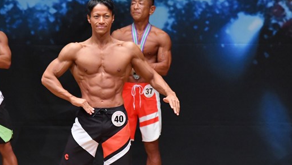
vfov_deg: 2.7
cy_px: 120
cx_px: 122
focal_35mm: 449
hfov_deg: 4.8
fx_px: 3477
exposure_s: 1/400
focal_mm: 190
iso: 6400
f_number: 5.6
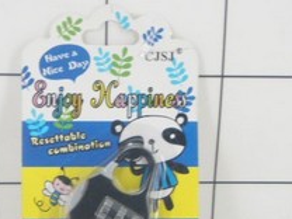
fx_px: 827
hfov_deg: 20.0
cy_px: 143
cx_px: 117
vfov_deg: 15.1
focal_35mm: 98
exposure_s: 1/40
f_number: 4
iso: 160
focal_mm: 9.13
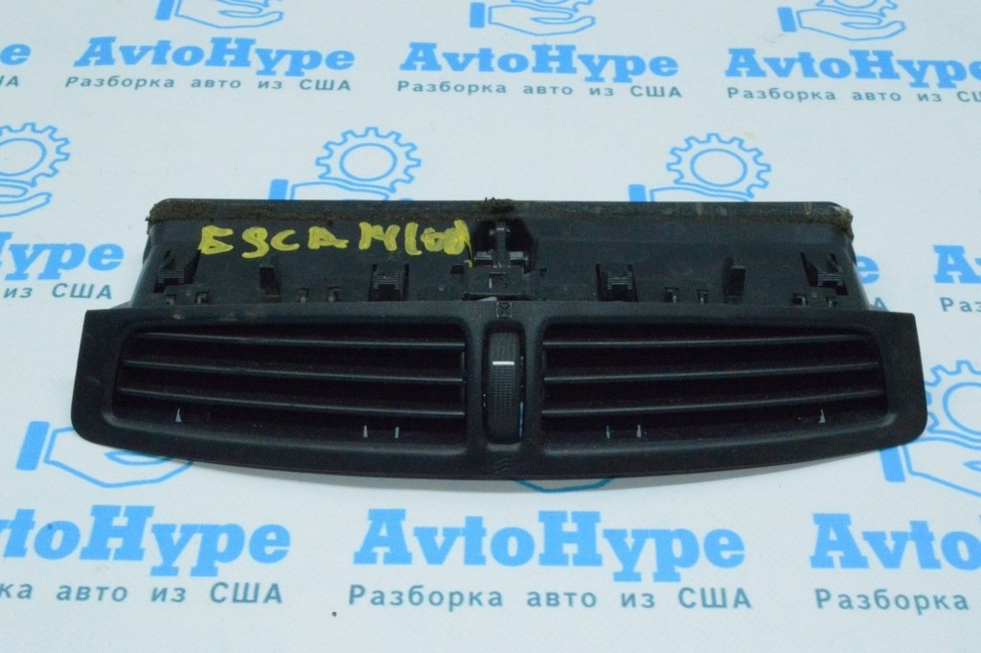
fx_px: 1266
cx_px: 490
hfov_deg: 42.4
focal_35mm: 46
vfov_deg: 28.9
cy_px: 326
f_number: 29
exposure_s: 1/50
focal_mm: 31
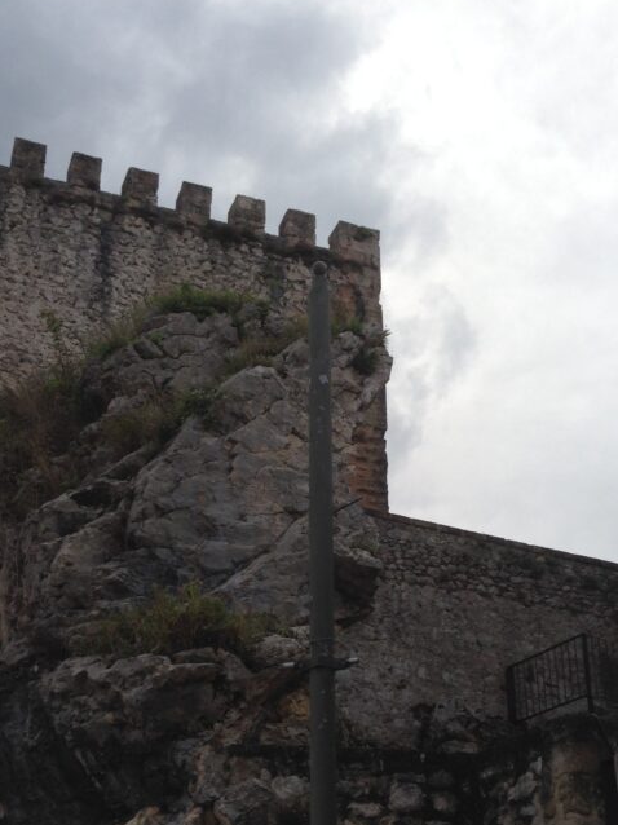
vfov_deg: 35.6
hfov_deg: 27.4
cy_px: 586
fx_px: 1262
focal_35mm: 53
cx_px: 246
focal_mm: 4.12
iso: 50
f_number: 2.4
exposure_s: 1/222
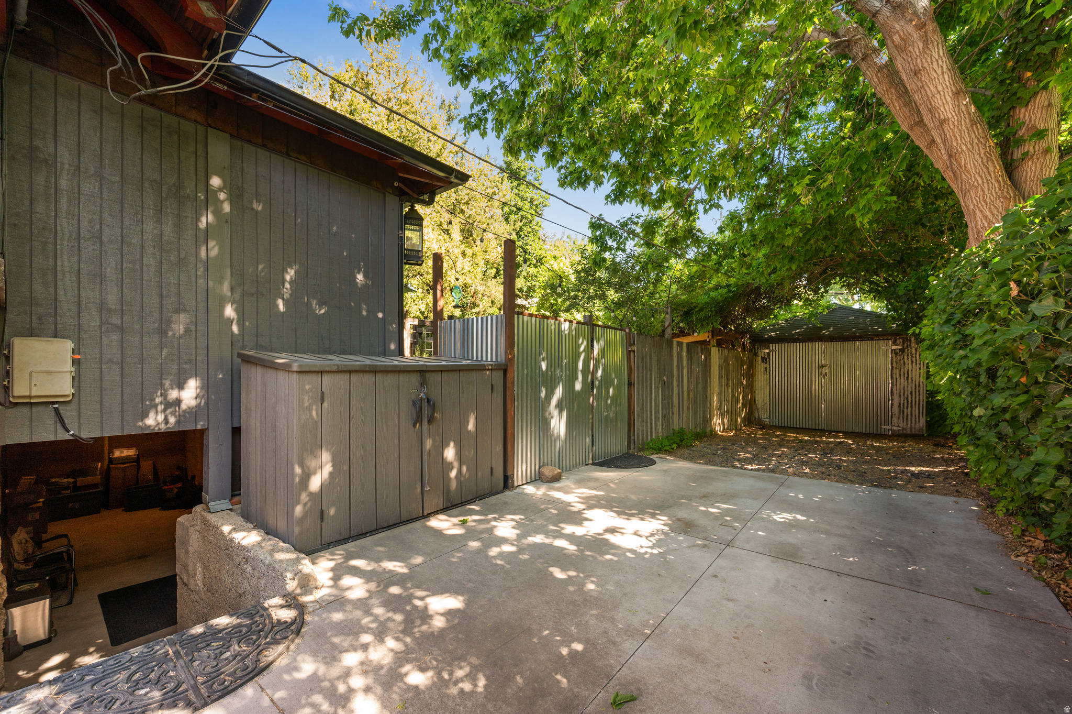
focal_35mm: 14
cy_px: 357
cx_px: 536
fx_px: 417
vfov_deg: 81.1
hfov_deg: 104.3
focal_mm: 14
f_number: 7.1
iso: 400
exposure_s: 1/60
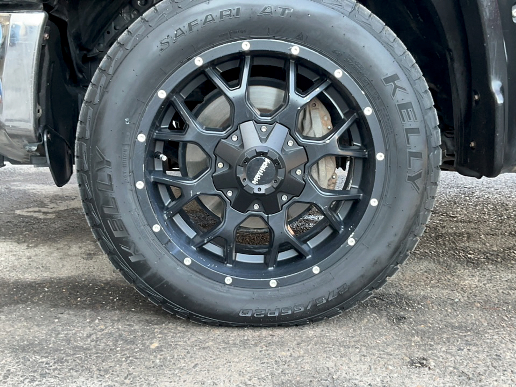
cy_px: 194
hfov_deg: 60.0
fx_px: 447
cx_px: 258
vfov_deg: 46.8
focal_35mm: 30
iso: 64
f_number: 1.8
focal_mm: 3
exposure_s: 1/60
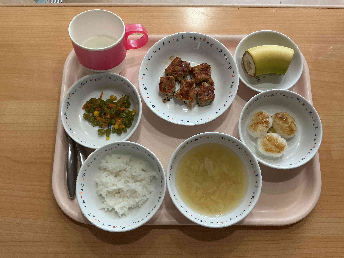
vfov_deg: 48.2
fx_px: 288
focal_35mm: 29
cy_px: 129
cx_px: 172
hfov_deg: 61.7
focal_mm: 3
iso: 160
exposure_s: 1/60
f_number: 1.8
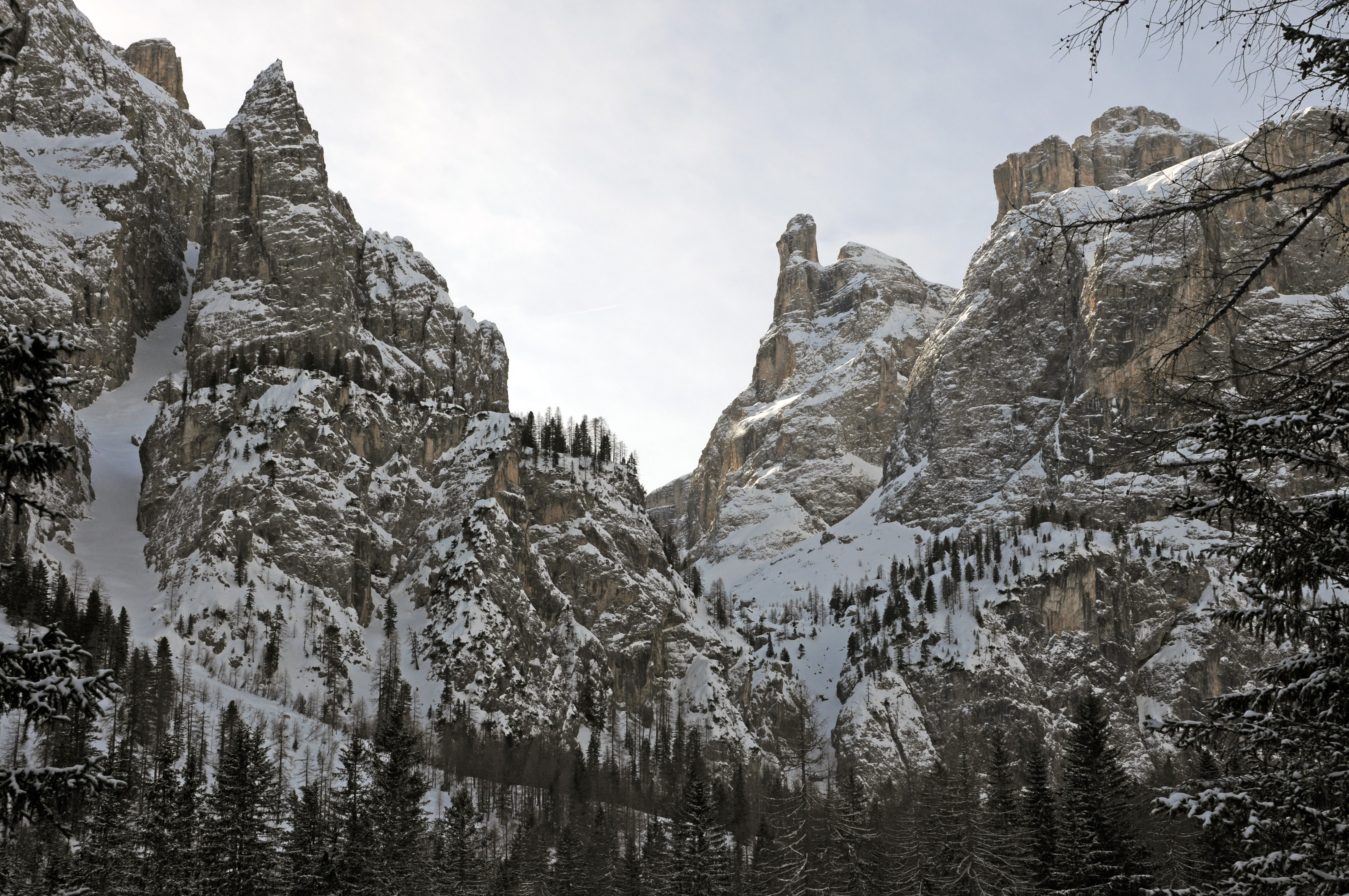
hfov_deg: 41.2
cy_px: 448
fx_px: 1796
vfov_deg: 28.0
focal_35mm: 48
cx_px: 674
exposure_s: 1/400
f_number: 11
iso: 200
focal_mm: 32
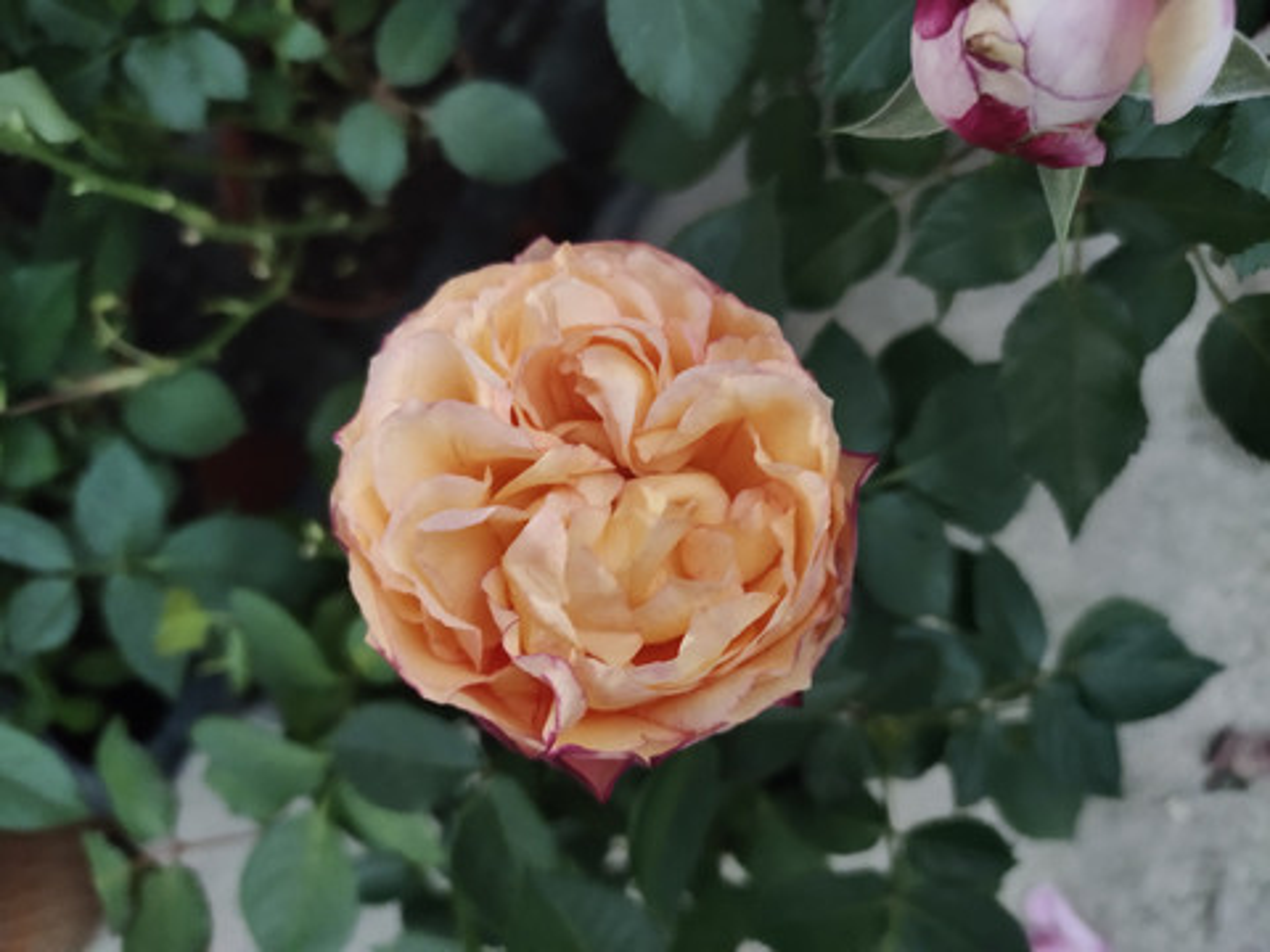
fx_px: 844
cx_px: 635
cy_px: 476
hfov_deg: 73.9
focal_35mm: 23
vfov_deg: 58.9
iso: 2375
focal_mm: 4.76
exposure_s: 1/33
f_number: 1.79
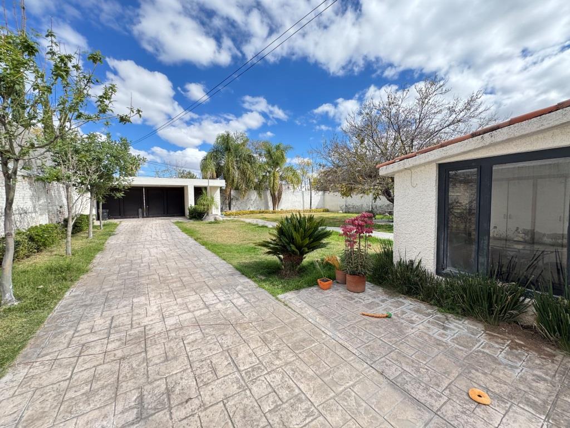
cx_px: 285
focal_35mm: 14
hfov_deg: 102.1
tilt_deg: -3.0
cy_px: 214
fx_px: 231
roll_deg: -0.9
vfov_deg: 85.7
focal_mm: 2.22
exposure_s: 1/600
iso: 50
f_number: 2.2
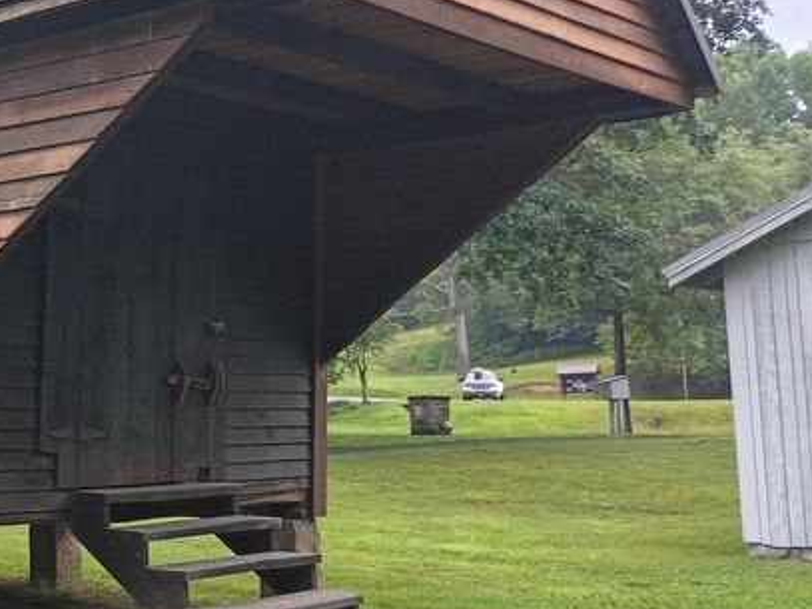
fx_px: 1337
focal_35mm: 57
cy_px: 333
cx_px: 24
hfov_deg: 31.5
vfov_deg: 25.6
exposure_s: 1/60
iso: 190
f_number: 1.8
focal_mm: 4.27
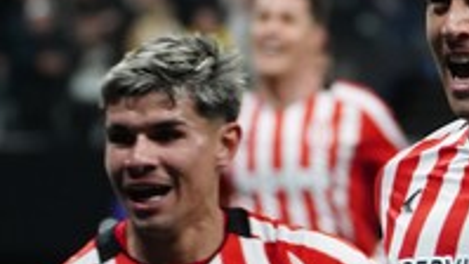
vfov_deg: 1.7
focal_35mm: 727
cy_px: 243
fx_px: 9042
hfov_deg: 3.0
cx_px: 544
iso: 6400
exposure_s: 1/1250
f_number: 5.6
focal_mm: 192
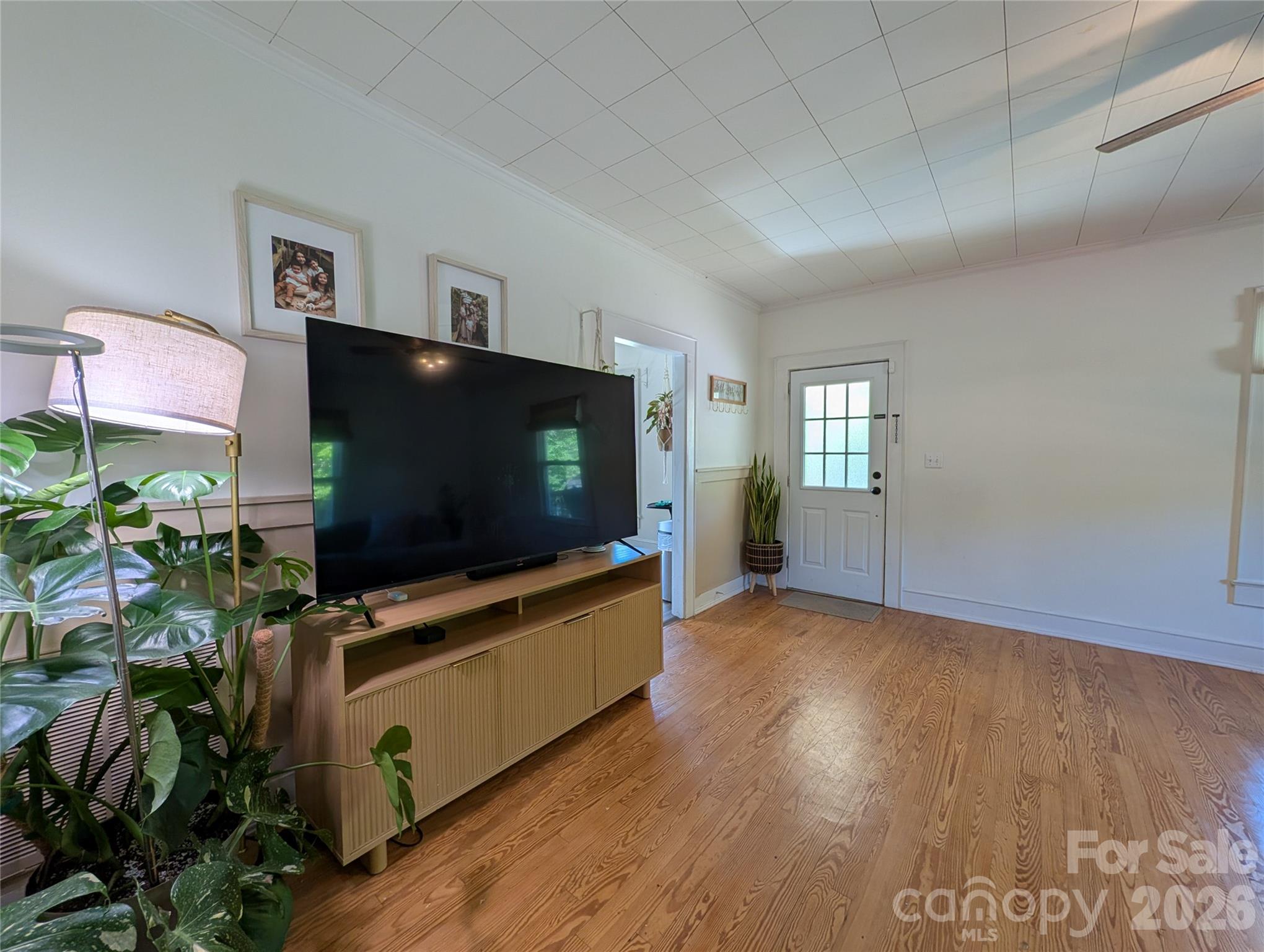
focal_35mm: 12
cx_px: 632
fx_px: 439
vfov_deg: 94.6
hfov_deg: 110.5
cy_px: 476
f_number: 1.7
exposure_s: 1/60
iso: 54
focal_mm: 2.02
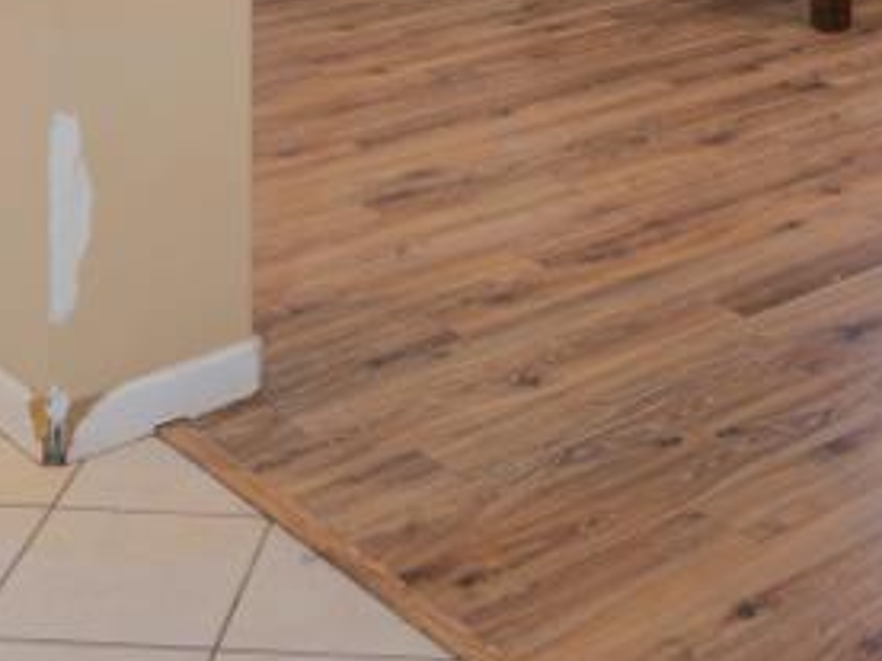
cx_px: 527
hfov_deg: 26.6
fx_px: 1860
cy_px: -396
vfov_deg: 17.6
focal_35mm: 73
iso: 500
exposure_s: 1/8
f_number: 4
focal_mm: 14
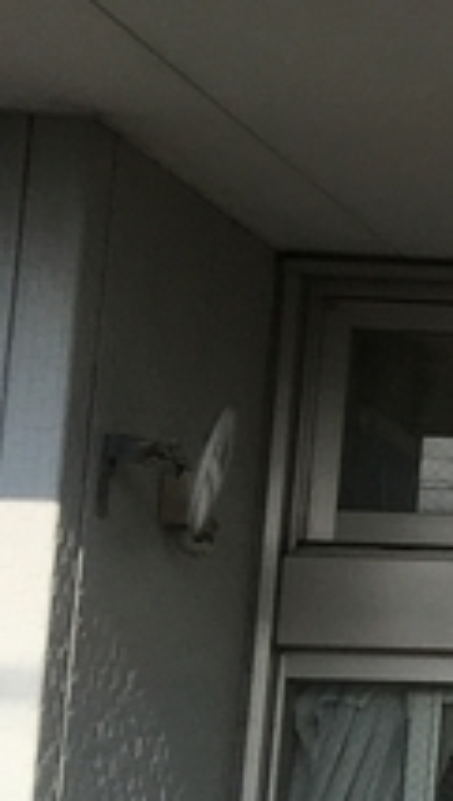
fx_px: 3212
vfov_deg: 14.2
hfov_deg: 6.3
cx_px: 1906
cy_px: 588
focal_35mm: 151
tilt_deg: +7.9
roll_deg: -1.0
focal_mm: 4.15
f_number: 2.2
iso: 25
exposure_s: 1/1923
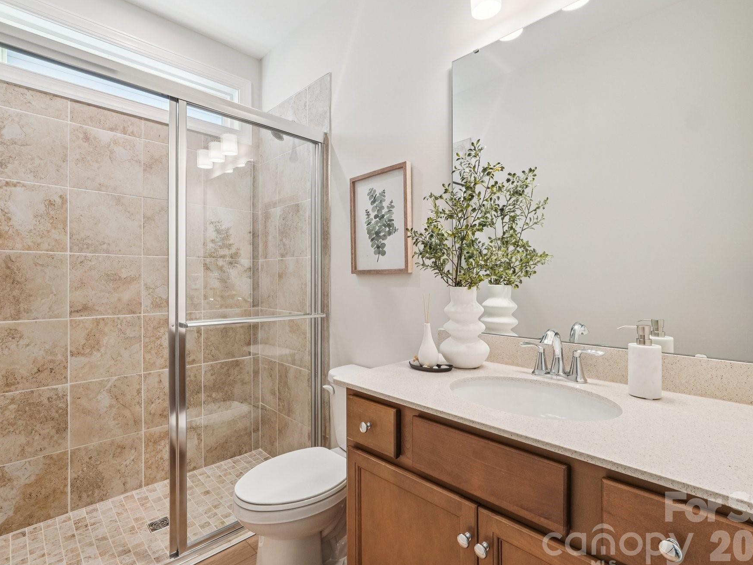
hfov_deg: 91.0
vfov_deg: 74.7
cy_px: 281
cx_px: 359
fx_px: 370
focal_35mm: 17
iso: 400
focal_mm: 10
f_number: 8
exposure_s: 1/10
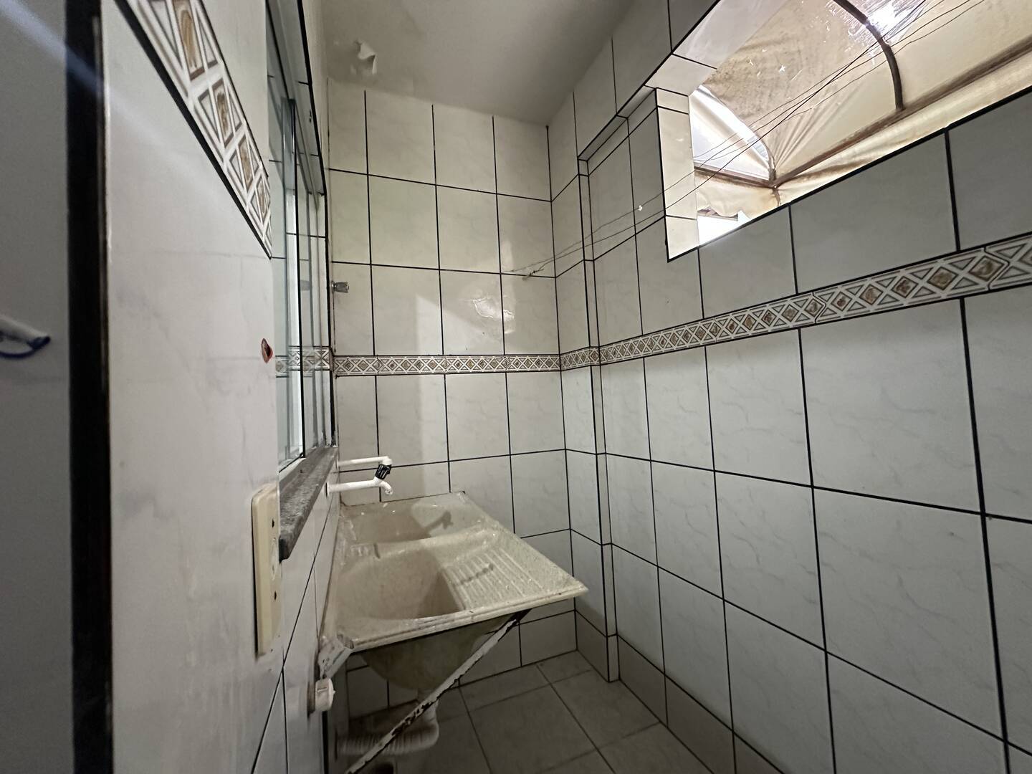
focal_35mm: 14
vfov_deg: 85.7
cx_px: 516
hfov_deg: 102.1
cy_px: 387
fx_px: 417
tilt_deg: +2.2
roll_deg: +2.2
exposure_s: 1/60
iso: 1000
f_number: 2.2
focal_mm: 2.22
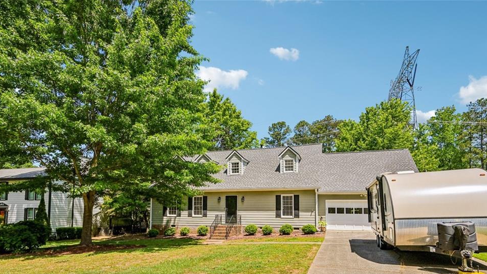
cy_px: 173
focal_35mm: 20
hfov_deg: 87.9
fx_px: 253
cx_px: 246
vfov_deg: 56.2
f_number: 8
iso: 400
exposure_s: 1/1600
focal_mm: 17.5
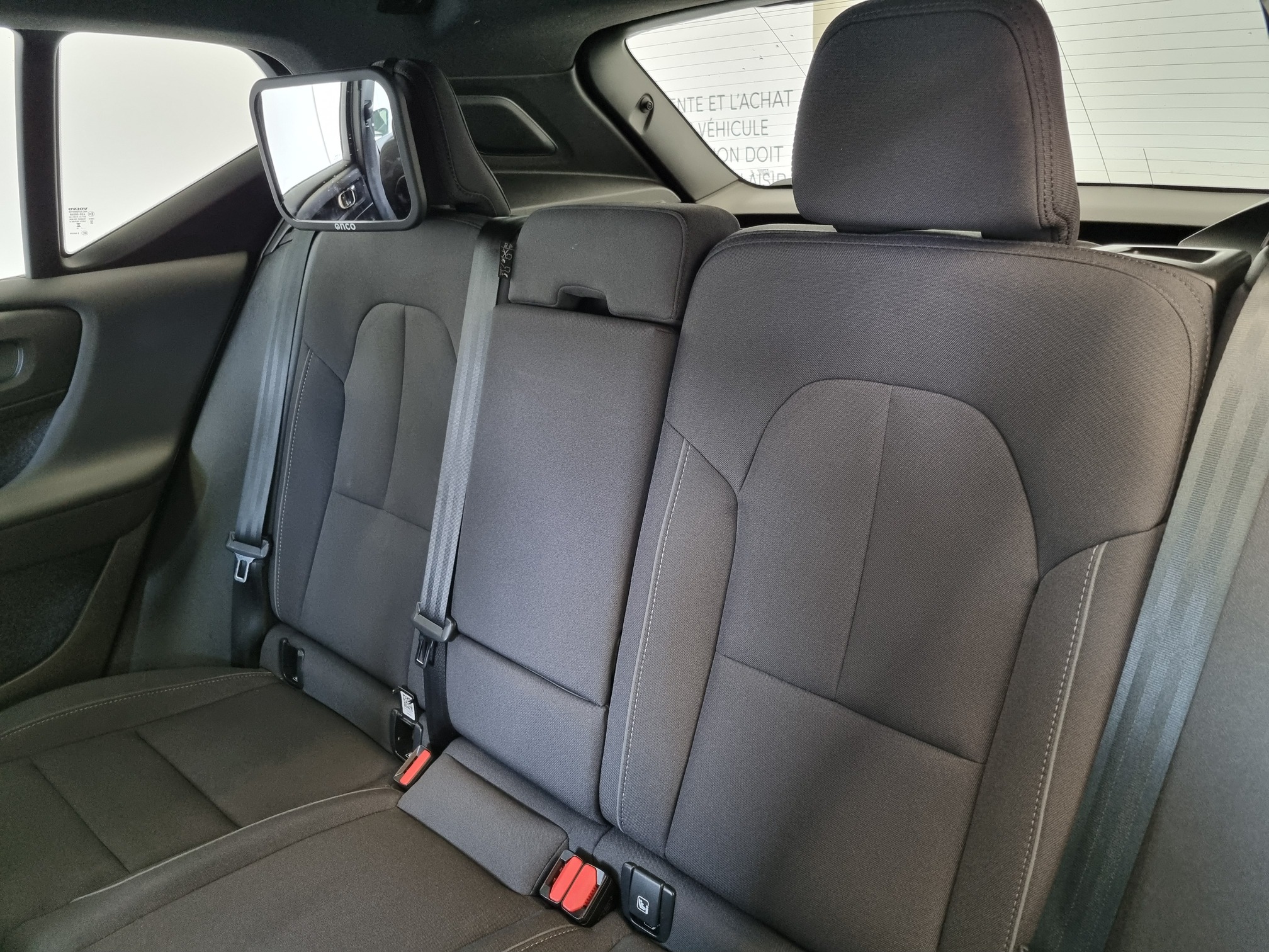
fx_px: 953
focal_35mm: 26
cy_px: 476
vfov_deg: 53.1
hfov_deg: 67.3
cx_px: 634
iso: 640
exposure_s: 1/30
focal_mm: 5.4
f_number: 1.8
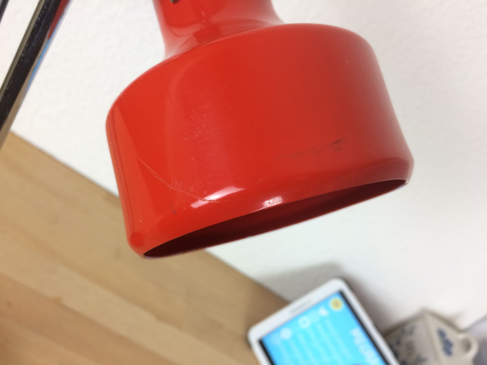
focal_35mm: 29
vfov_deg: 48.2
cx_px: 244
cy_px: 182
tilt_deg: -28.9
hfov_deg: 61.7
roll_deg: -44.7
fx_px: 408
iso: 40
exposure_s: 1/33
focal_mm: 4.15
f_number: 2.2
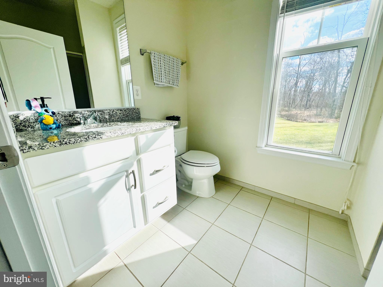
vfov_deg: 89.9
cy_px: 144
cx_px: 192
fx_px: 144
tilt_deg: -14.7
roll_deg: +1.1
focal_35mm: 13
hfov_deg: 106.2
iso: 32
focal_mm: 1.57
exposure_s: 1/459
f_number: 1.8
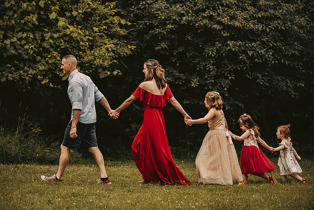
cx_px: 157
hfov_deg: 13.2
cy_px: 105
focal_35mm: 155
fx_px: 1352
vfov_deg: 8.9
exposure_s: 1/1600
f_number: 2.8
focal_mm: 155
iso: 640
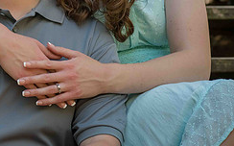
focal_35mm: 223
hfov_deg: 9.4
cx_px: 55
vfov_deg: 5.8
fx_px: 1421
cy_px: -37
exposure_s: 1/250
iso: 800
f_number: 5.6
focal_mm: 92
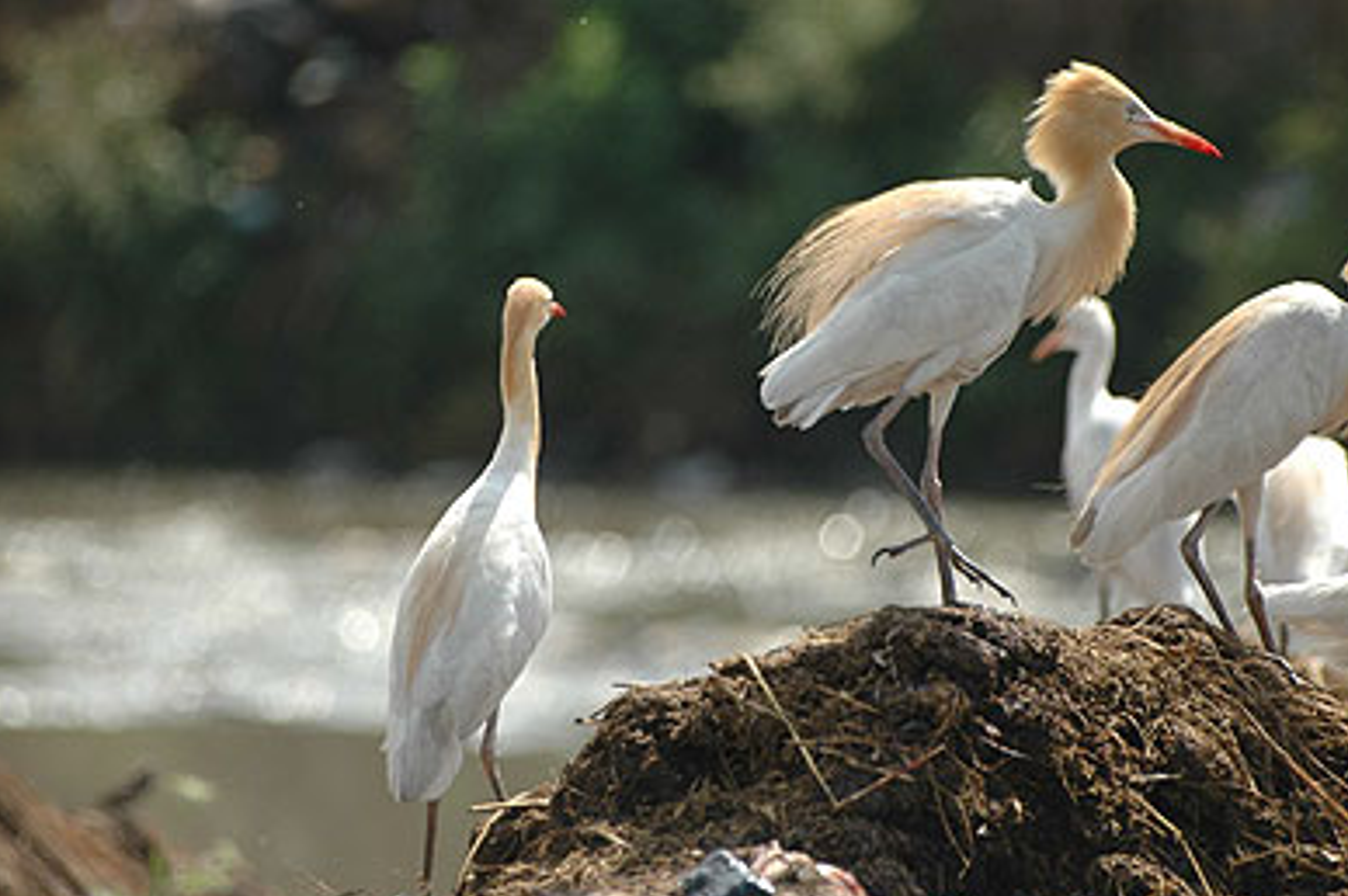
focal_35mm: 418
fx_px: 15638
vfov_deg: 3.3
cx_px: 681
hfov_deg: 4.9
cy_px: 405
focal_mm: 240
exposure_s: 1/500
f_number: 5.6
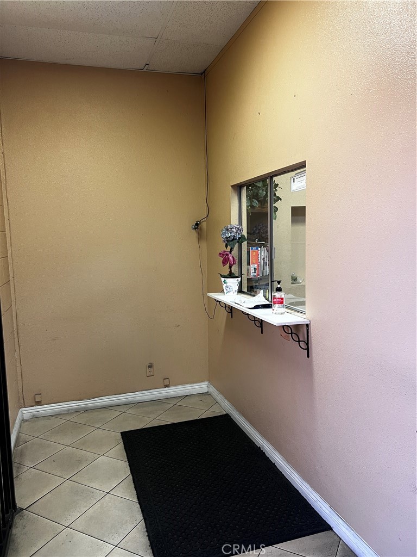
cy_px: 278
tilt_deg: -5.6
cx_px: 208
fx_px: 418
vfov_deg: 67.3
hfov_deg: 53.1
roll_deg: +2.1
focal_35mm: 26
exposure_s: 1/60
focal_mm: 5.7
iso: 125
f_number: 1.5
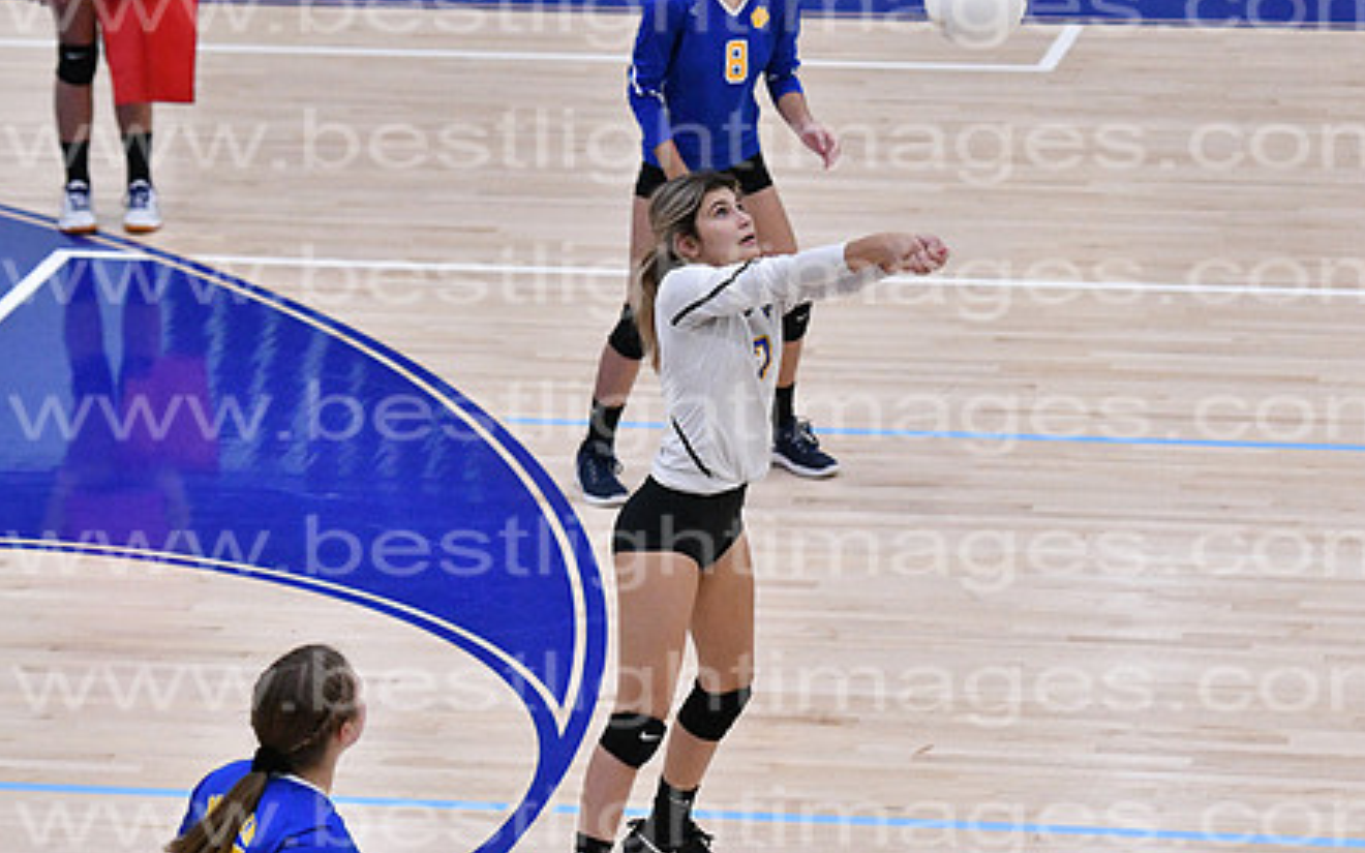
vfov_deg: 6.2
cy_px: 485
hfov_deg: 9.9
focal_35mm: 212
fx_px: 7874
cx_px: 717
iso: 6400
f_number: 3.2
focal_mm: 105
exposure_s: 1/1250
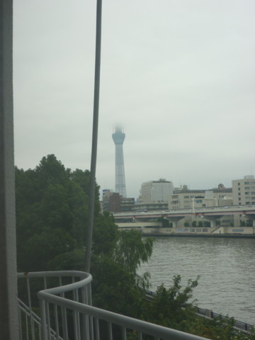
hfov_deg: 26.6
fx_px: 540
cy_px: 170
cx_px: 128
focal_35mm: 55
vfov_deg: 34.9
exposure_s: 1/320
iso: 80
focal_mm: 9.8
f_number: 4.9
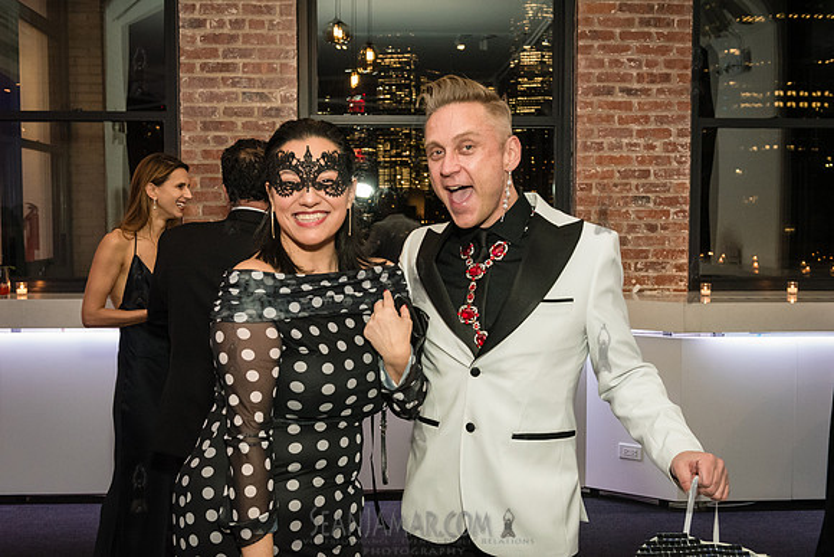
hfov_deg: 50.4
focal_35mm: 38
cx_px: 417
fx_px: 887
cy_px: 278
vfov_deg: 34.8
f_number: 4.5
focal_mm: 36
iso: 5000
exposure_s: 1/160
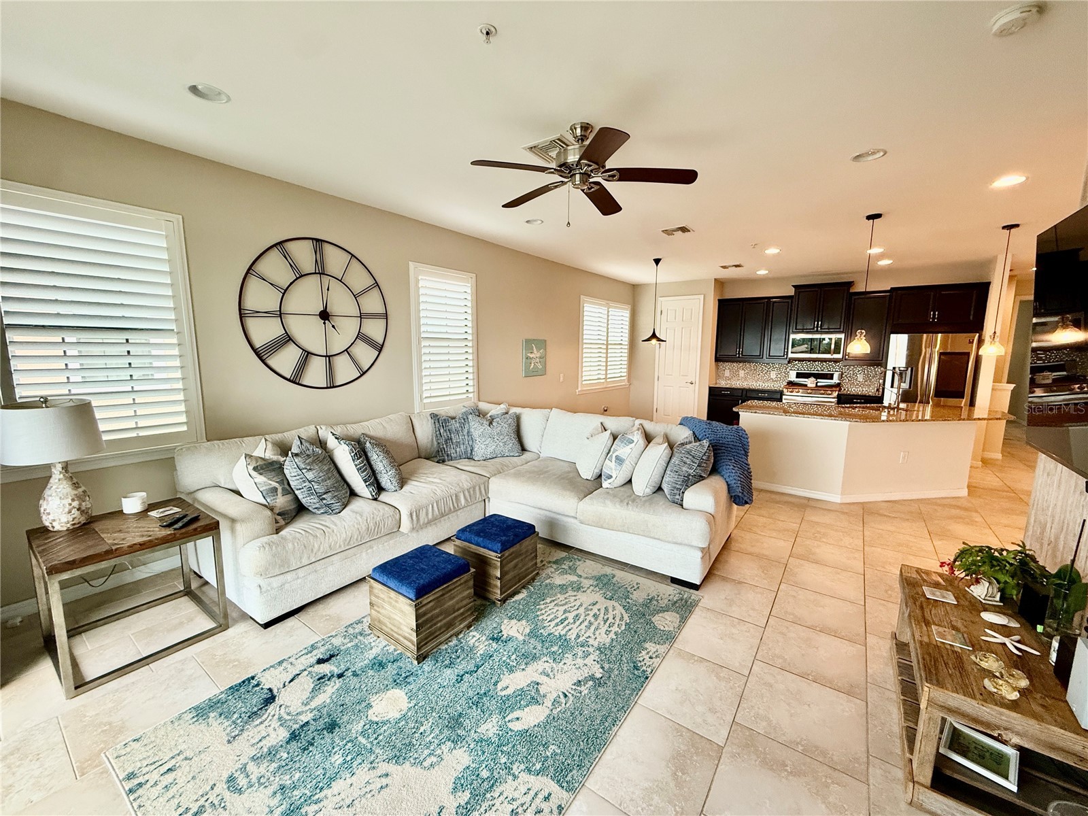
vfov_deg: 85.7
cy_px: 408
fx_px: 440
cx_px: 544
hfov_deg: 102.1
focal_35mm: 14
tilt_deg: -7.4
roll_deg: -0.6
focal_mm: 2.22
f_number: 2.2
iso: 200
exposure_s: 1/120
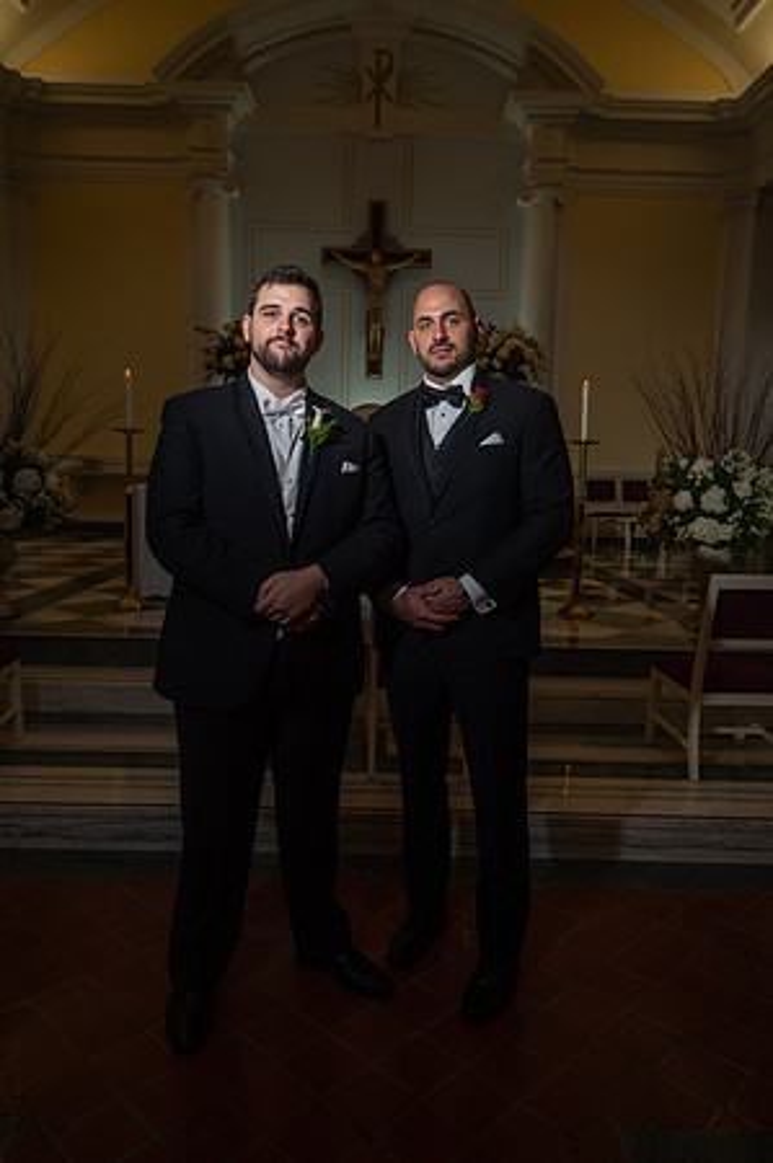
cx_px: 386
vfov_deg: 69.4
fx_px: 839
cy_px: 582
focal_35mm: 26
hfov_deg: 49.5
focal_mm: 26
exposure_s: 1/125
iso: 200
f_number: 4
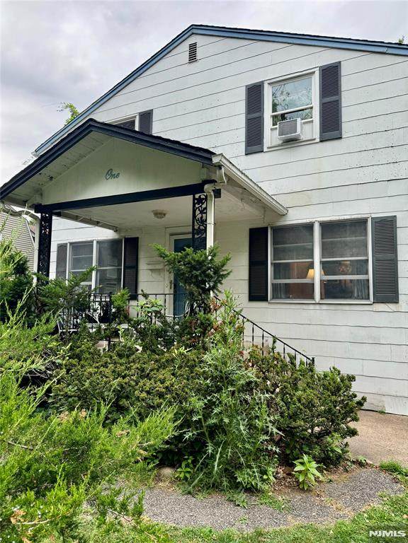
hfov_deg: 56.8
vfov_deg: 71.6
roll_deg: -1.4
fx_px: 377
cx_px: 204
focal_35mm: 24
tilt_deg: +4.0
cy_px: 272
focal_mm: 6.76
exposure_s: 1/151
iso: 64
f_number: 1.78
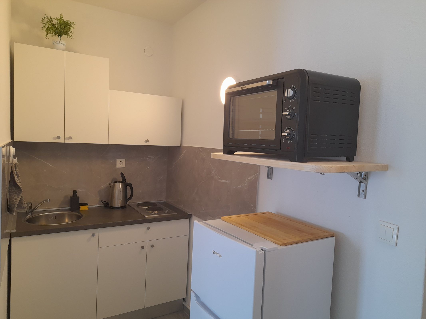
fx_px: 308
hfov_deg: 69.4
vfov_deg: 54.9
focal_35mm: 25
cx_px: 213
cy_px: 160
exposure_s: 1/50
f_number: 2
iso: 80
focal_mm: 4.6
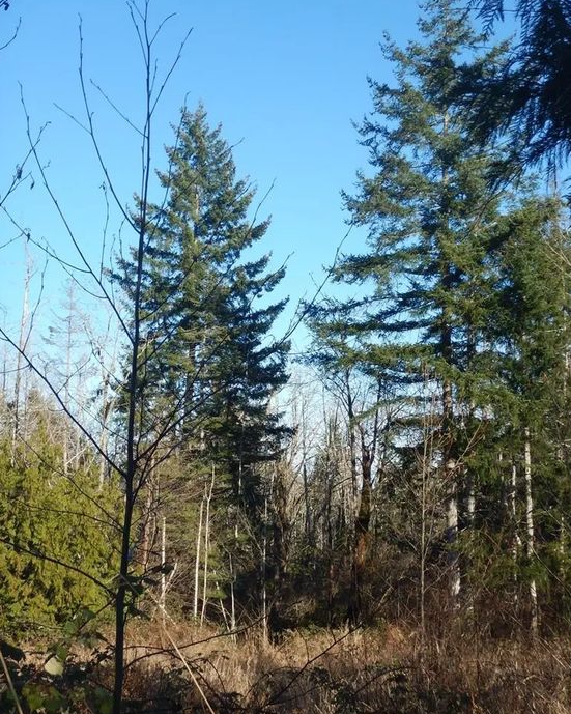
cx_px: 298
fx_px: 1225
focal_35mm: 58
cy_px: 388
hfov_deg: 26.2
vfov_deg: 32.5
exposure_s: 1/500
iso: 125
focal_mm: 8.5
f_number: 4.3
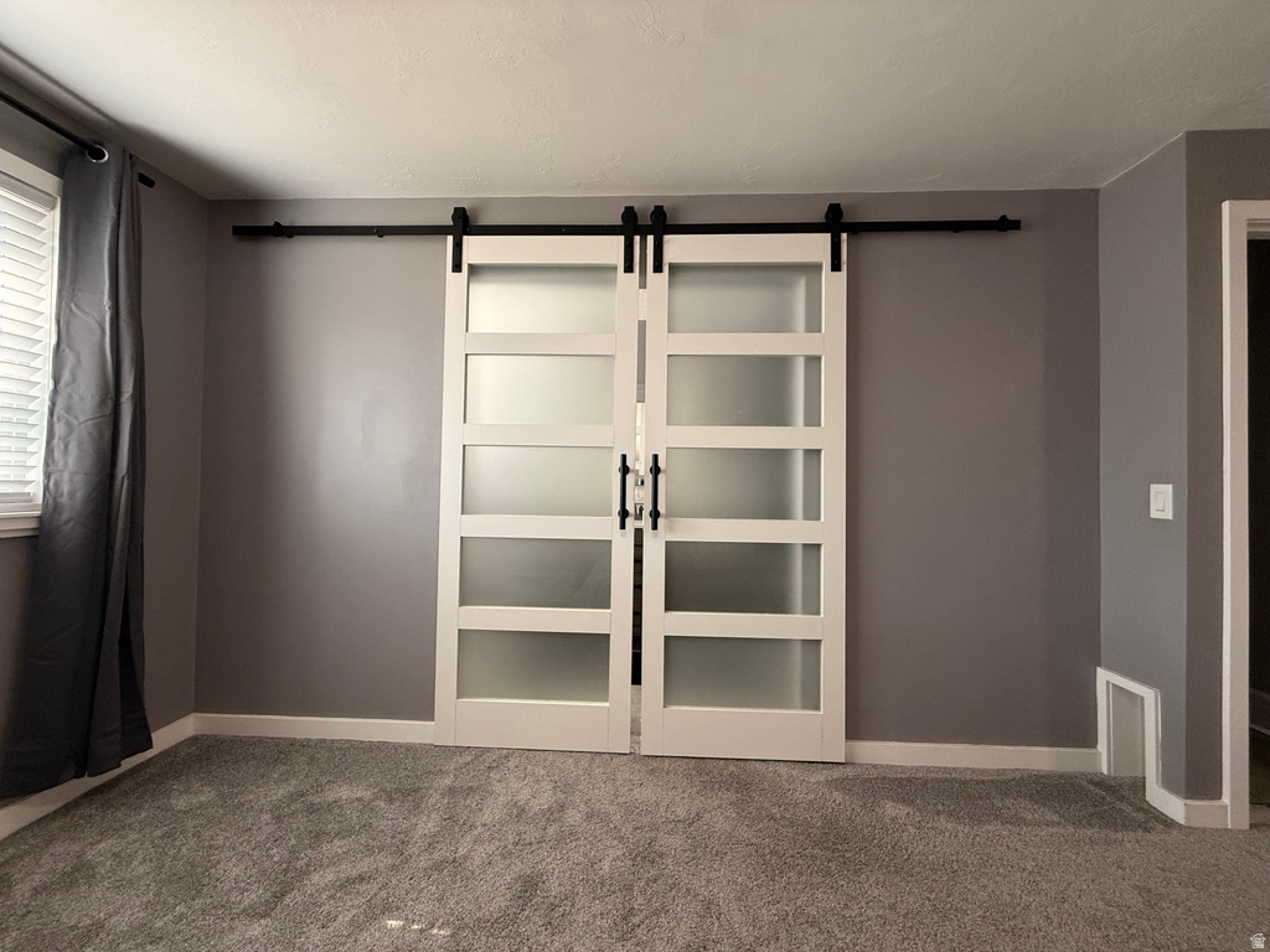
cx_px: 635
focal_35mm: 14
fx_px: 514
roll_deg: -0.8
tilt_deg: +1.4
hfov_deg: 102.1
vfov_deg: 85.7
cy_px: 476
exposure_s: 1/99
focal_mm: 2.22
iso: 320
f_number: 2.2
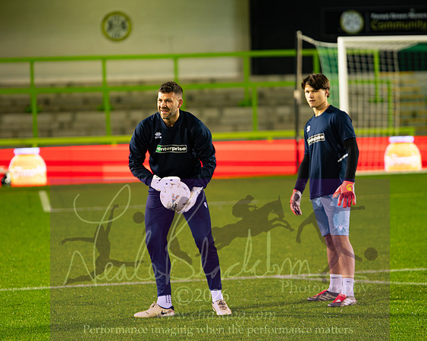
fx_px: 1807
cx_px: 211
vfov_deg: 10.8
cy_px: 170
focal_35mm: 143
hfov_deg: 13.5
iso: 2200
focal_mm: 85
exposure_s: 1/1250
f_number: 1.4
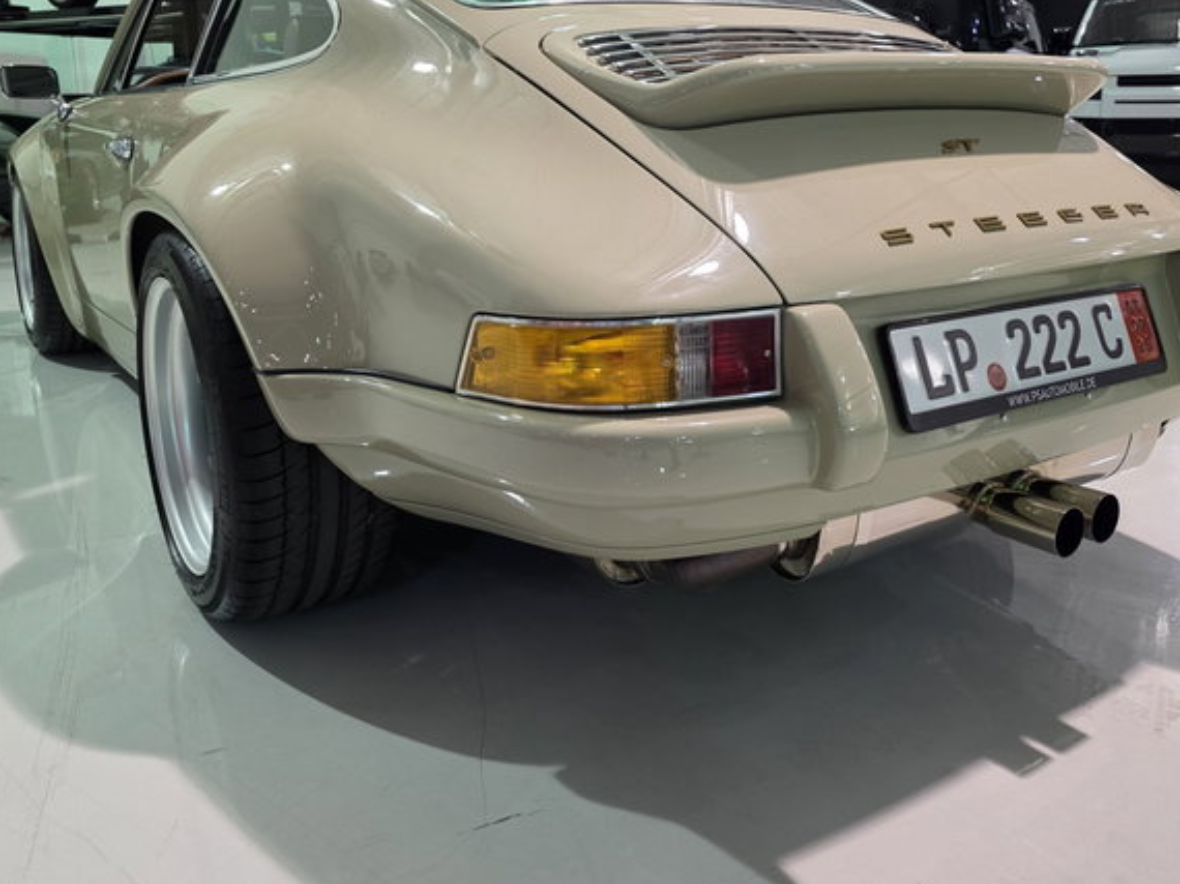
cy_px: 366
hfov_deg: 58.3
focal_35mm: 31
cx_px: 636
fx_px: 1056
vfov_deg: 45.2
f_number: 1.7
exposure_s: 1/60
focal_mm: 6.3
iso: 320
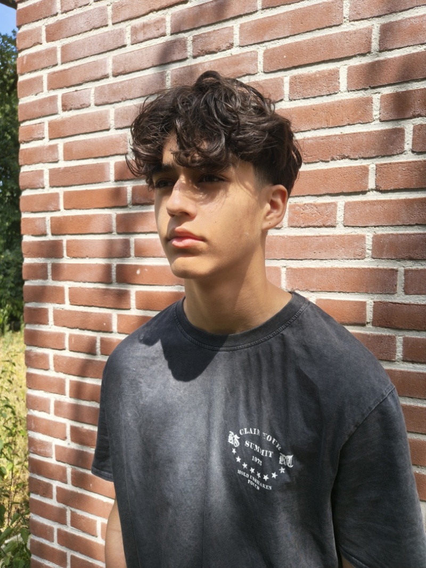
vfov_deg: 71.6
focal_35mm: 24
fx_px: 394
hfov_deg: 56.8
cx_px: 213
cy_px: 284
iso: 100
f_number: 1.8
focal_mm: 5.56
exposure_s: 1/306
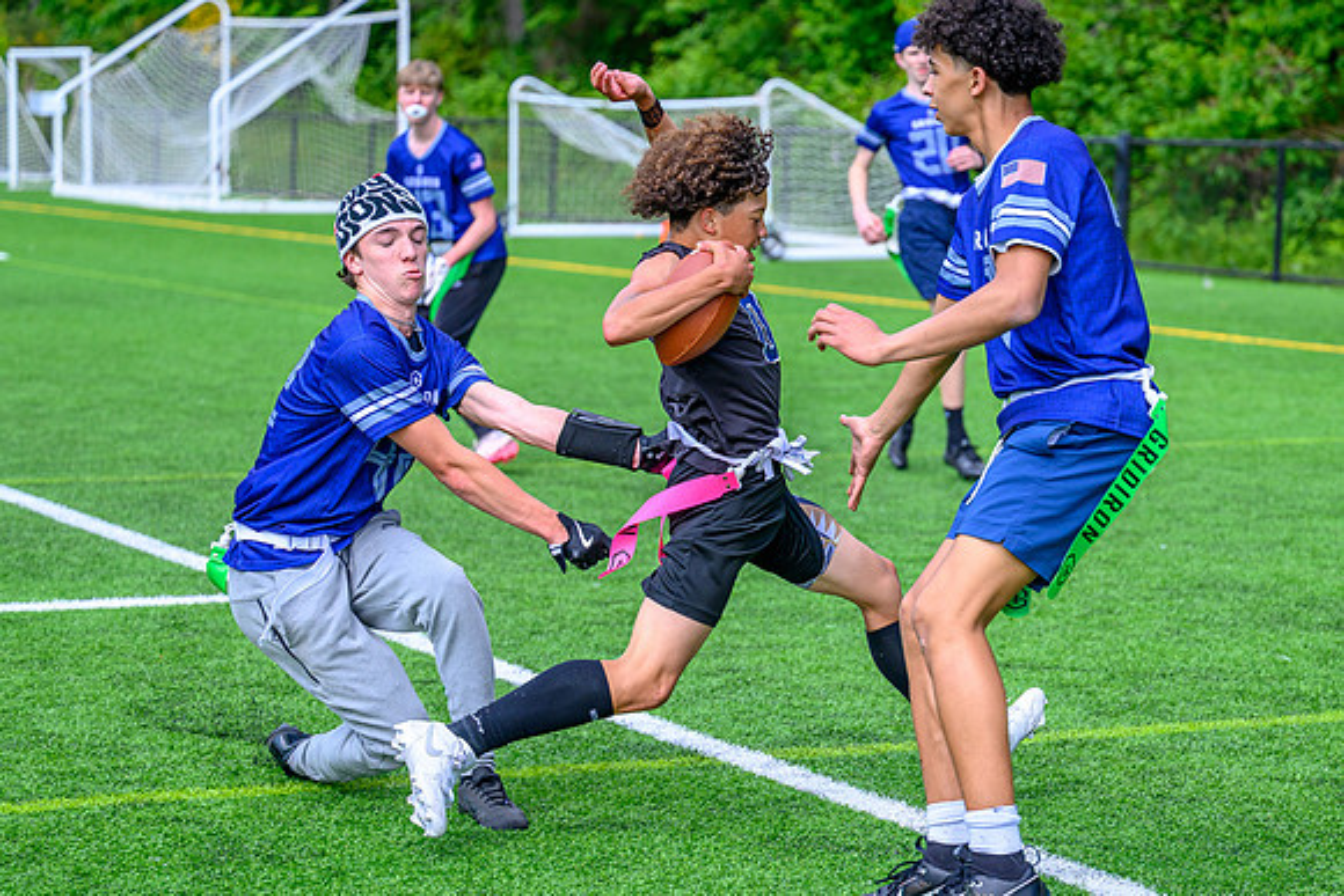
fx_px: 3771
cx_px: 714
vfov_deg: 13.6
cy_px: 508
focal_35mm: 101
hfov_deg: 20.2
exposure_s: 1/2000
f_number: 2.8
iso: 200
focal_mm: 70
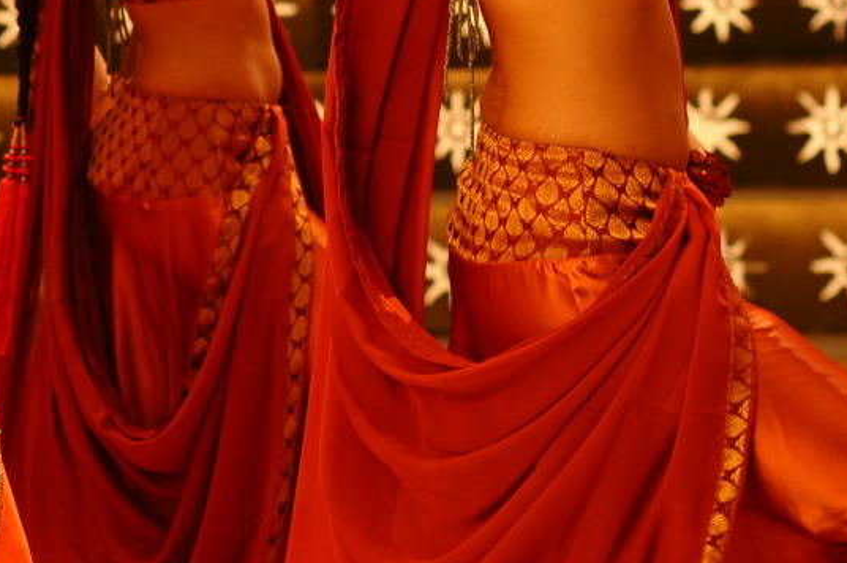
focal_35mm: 224
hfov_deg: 9.1
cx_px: -248
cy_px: -62
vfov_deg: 6.1
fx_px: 5264
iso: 400
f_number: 3.2
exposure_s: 1/100
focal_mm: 50
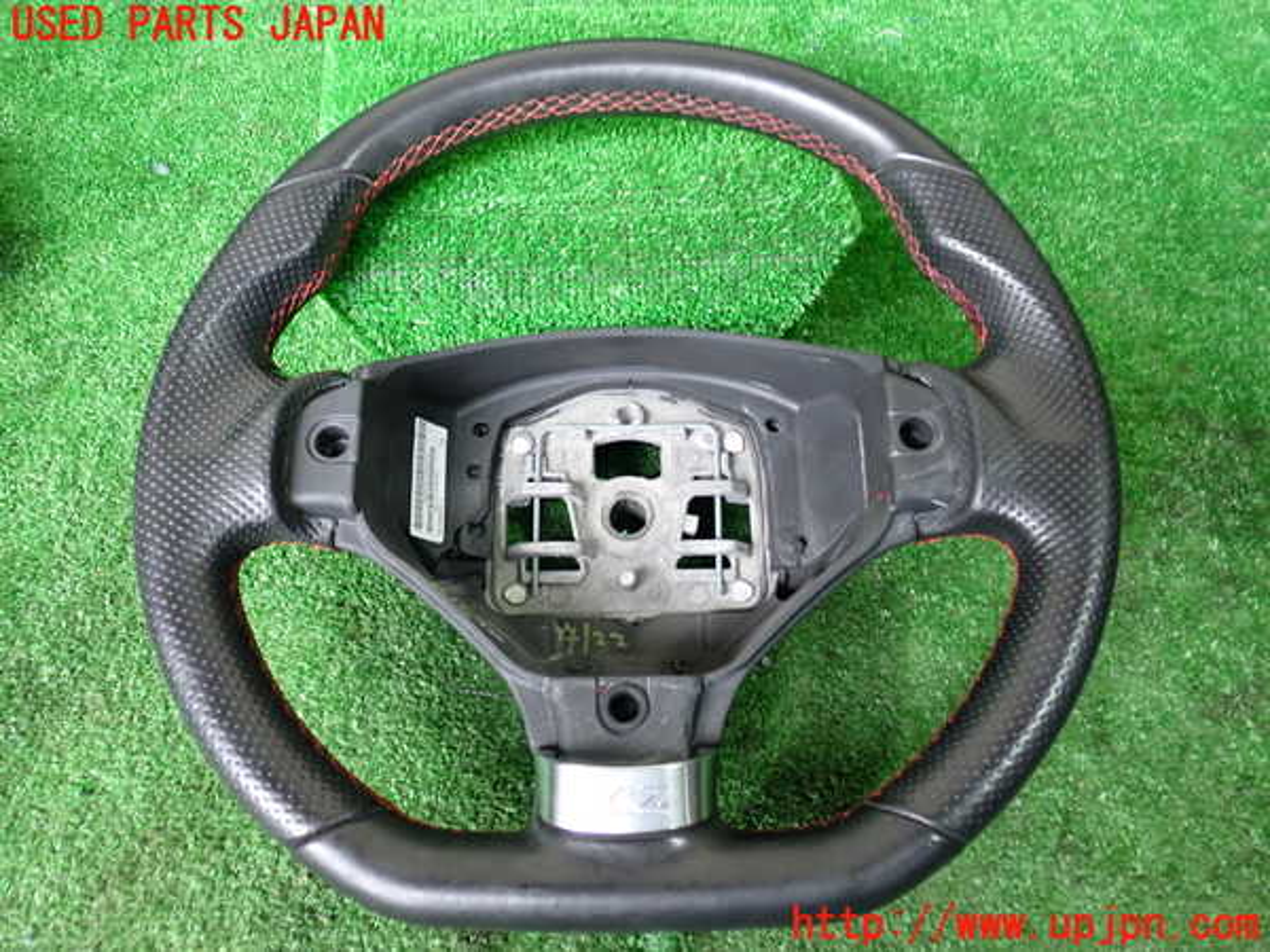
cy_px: 476
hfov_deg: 60.0
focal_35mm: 30
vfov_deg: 46.8
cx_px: 635
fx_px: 1101
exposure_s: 1/30
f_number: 2.3
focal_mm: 5.4
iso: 500
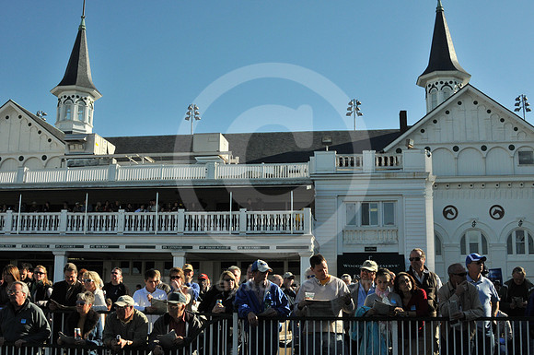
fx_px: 622
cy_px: 178
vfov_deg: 31.8
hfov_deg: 46.5
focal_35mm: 42
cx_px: 267
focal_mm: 28
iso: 640
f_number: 13
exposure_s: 1/640
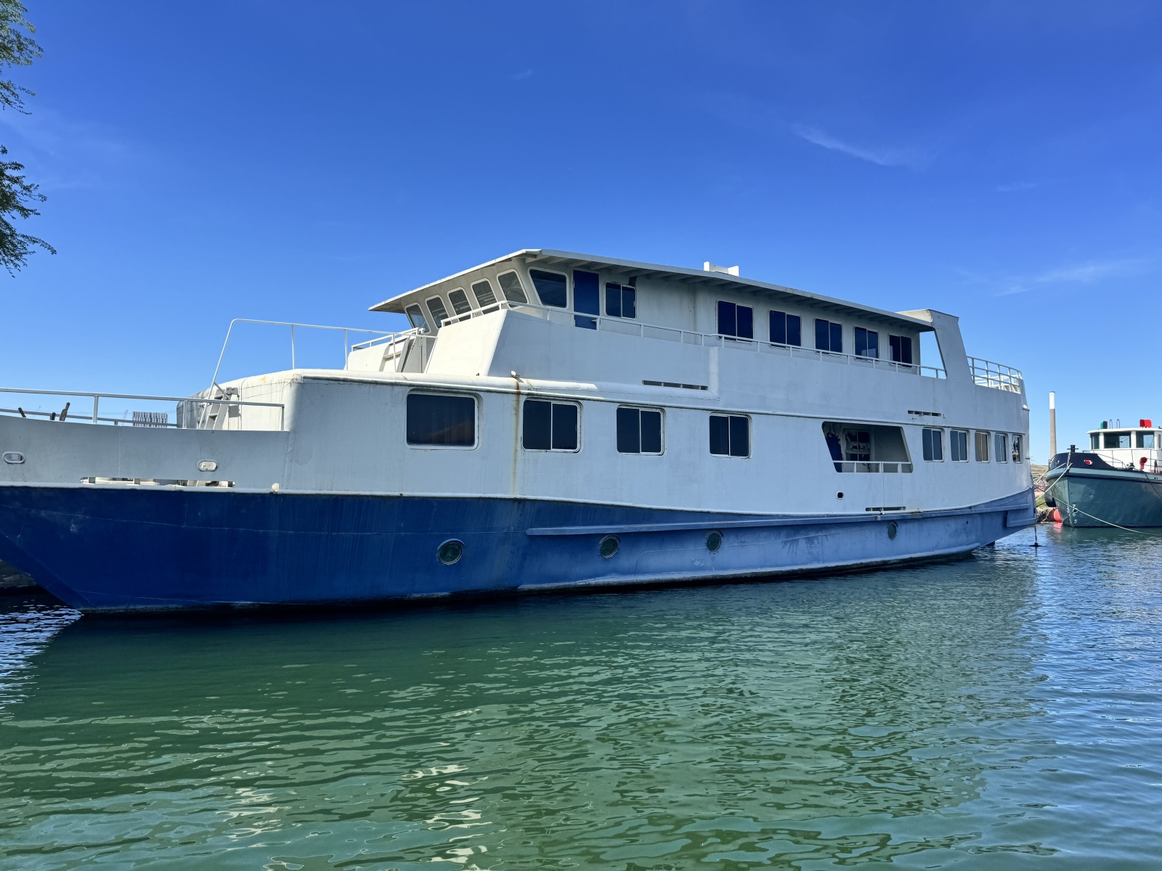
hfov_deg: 71.6
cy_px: 436
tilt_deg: +3.4
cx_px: 581
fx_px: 806
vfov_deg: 56.8
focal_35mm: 24
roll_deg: -0.1
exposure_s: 1/3802
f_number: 1.78
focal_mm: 6.76
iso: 80
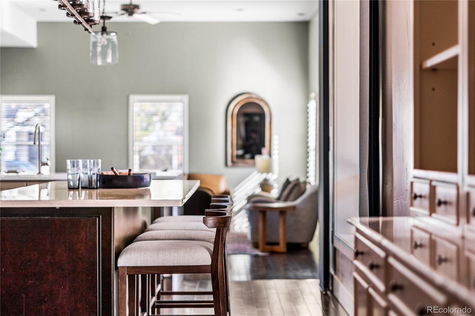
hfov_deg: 27.0
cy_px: 158
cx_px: 238
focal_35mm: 75
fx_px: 989
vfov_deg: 18.2
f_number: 1.8
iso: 100
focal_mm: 50
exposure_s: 1/40
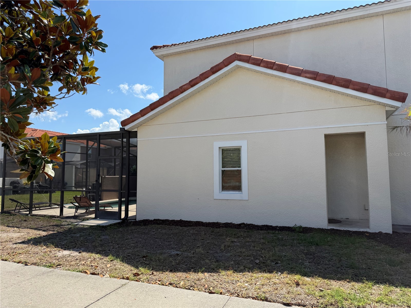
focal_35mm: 24
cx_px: 206
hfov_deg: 71.6
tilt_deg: +3.8
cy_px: 154
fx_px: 285
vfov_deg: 56.8
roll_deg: +0.8
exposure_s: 1/3425
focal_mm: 6.76
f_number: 1.78
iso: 80
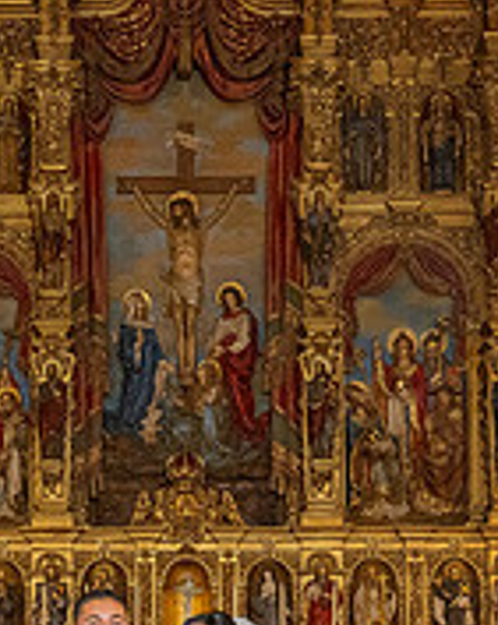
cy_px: 756
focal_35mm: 86
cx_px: 187
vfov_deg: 20.7
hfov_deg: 17.8
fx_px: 1589
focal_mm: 24
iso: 2000
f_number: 6.3
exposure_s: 1/200
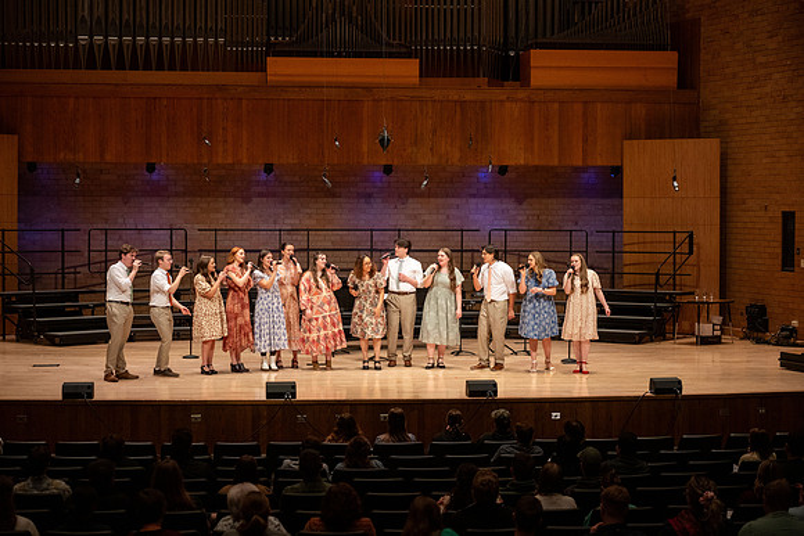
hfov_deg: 28.6
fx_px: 1578
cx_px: 402
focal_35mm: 71
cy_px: 268
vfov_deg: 19.3
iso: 2500
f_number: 2.8
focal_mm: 70
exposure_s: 1/640
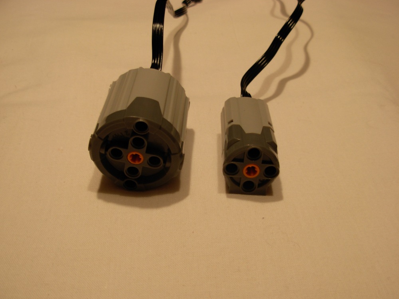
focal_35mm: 39
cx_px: 198
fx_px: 449
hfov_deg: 47.9
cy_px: 149
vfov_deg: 36.8
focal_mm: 6.3
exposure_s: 1/8.9
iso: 79
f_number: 2.9
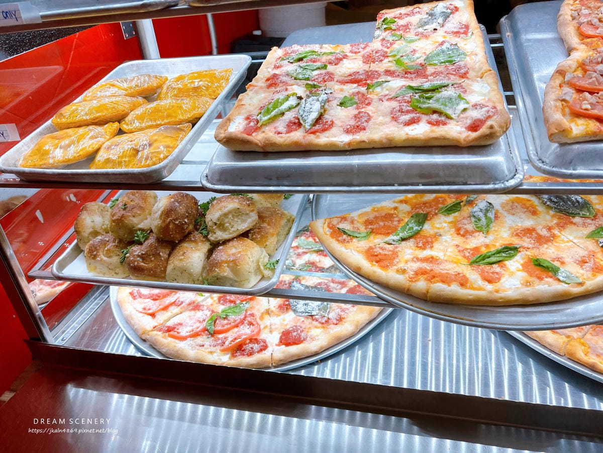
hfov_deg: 67.3
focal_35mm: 26
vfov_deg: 53.1
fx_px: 453
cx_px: 302
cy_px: 226
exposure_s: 1/250
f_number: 1.5
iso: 50
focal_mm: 5.7
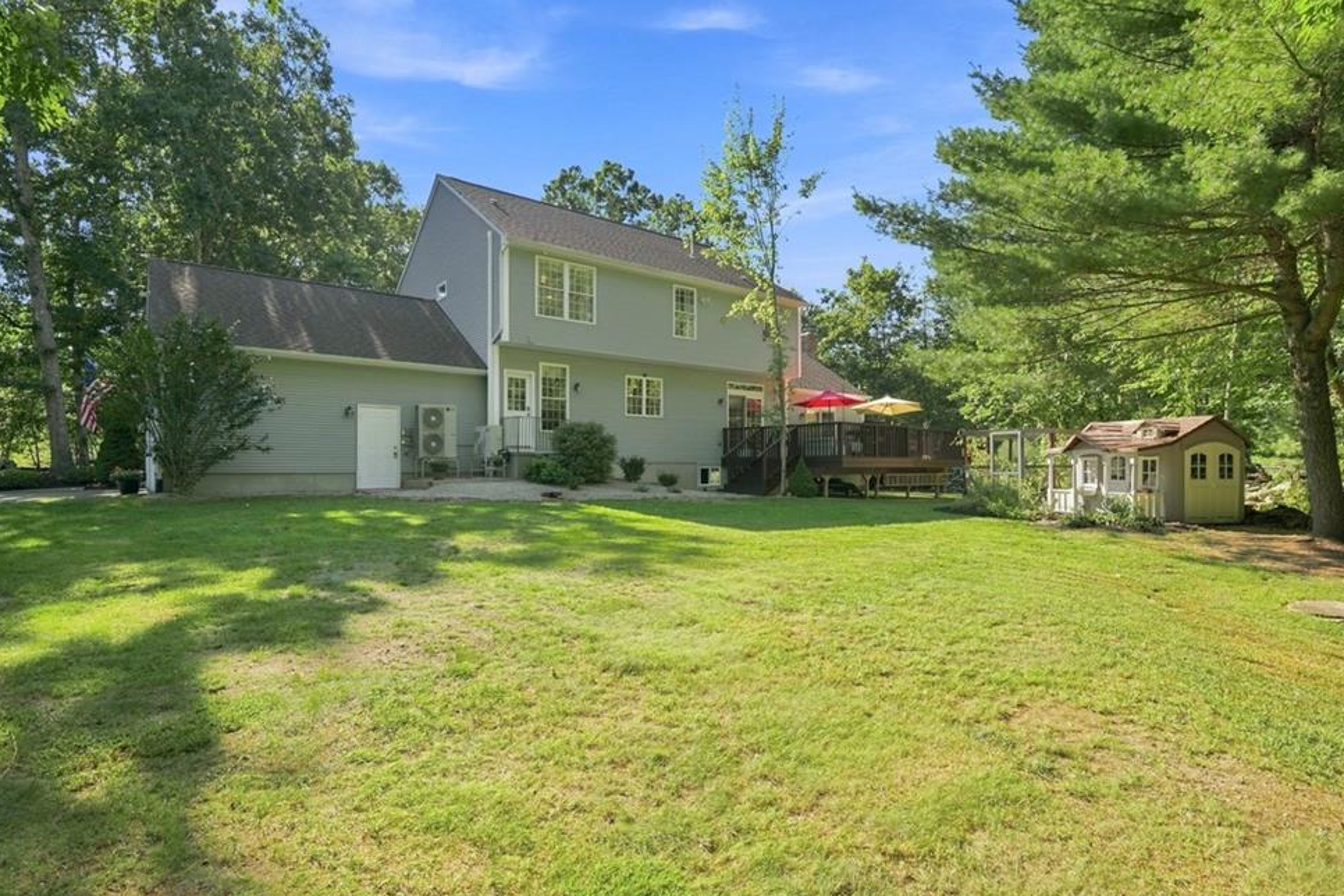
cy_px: 450
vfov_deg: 67.4
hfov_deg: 90.0
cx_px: 653
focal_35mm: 18
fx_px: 672
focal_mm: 17
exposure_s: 1/200
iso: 400
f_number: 8
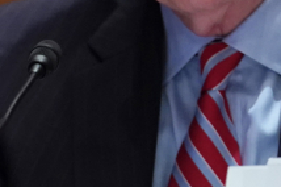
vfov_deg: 1.2
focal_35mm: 1101
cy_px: 62
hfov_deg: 1.9
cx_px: 96
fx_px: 8581
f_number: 2.8
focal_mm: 184
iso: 3200
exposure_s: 1/250
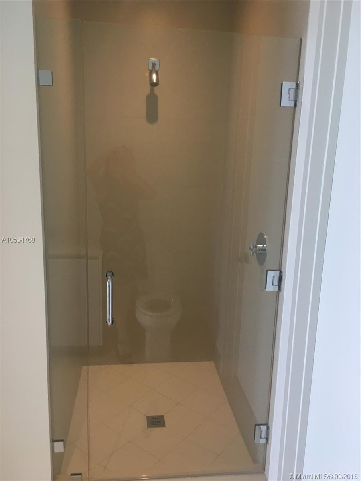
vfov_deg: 61.7
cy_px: 240
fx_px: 403
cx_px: 180
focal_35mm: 29
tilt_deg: -11.1
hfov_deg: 48.2
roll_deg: -2.2
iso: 32
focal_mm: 4.15
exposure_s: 1/30
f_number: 2.2
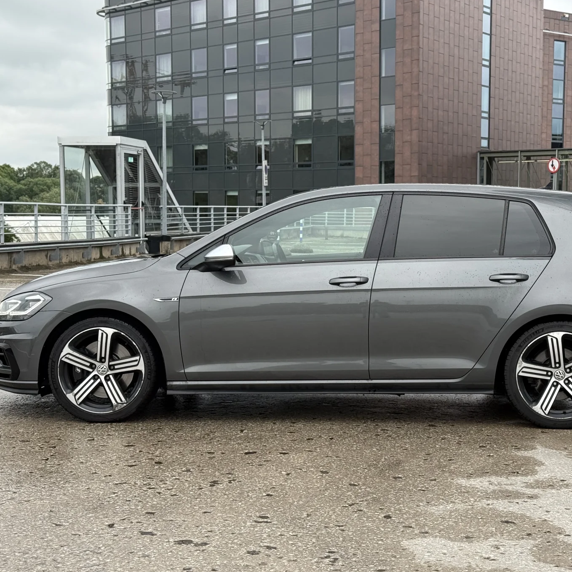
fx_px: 1122
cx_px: 344
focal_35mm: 60
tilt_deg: -3.9
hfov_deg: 28.5
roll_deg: +0.1
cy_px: 284
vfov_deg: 28.6
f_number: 1.78
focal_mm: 6.76
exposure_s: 1/657
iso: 64
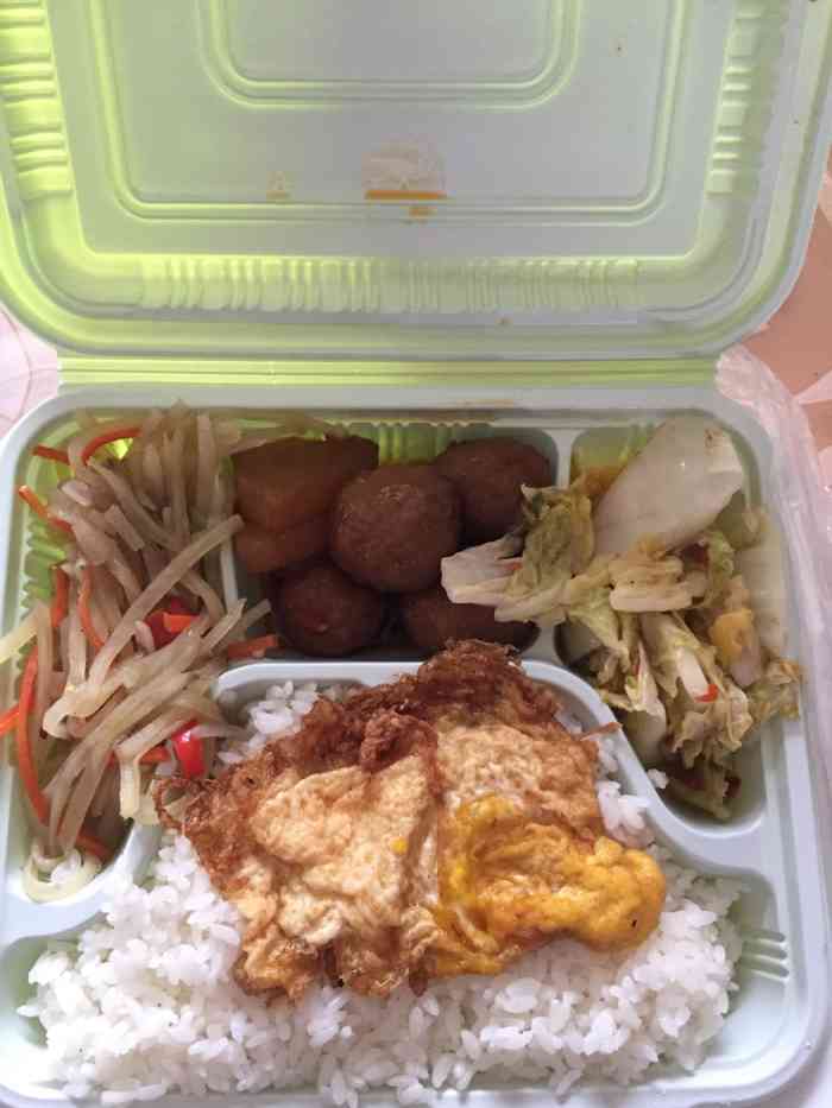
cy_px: 554
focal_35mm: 29
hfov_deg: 48.2
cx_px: 416
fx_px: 929
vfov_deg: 61.7
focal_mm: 4.15
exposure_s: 1/30
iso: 160
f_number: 2.2
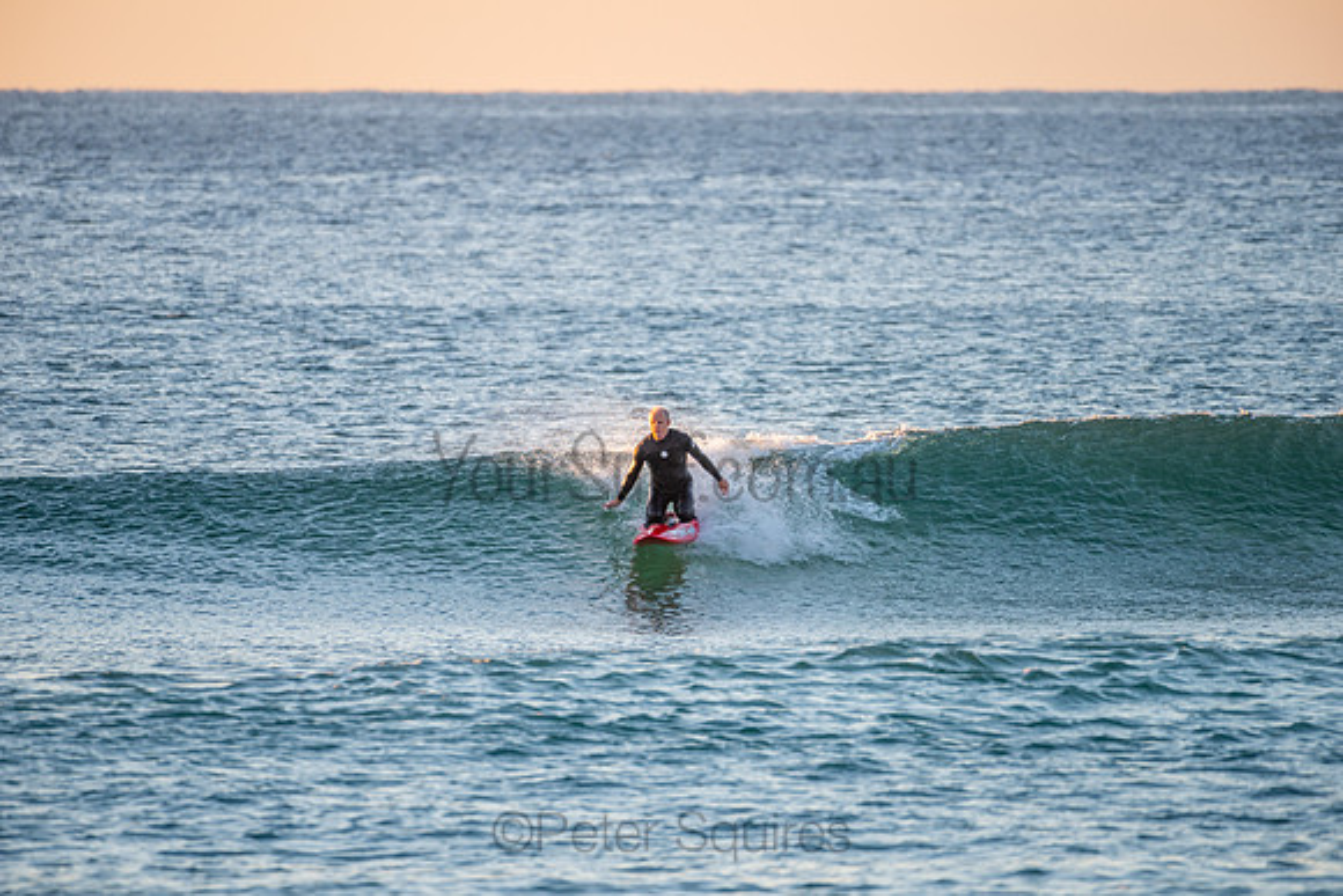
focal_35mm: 522
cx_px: 672
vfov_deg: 2.6
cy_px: 448
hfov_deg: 4.0
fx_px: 19465
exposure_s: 1/160
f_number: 5.6
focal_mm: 500
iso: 180
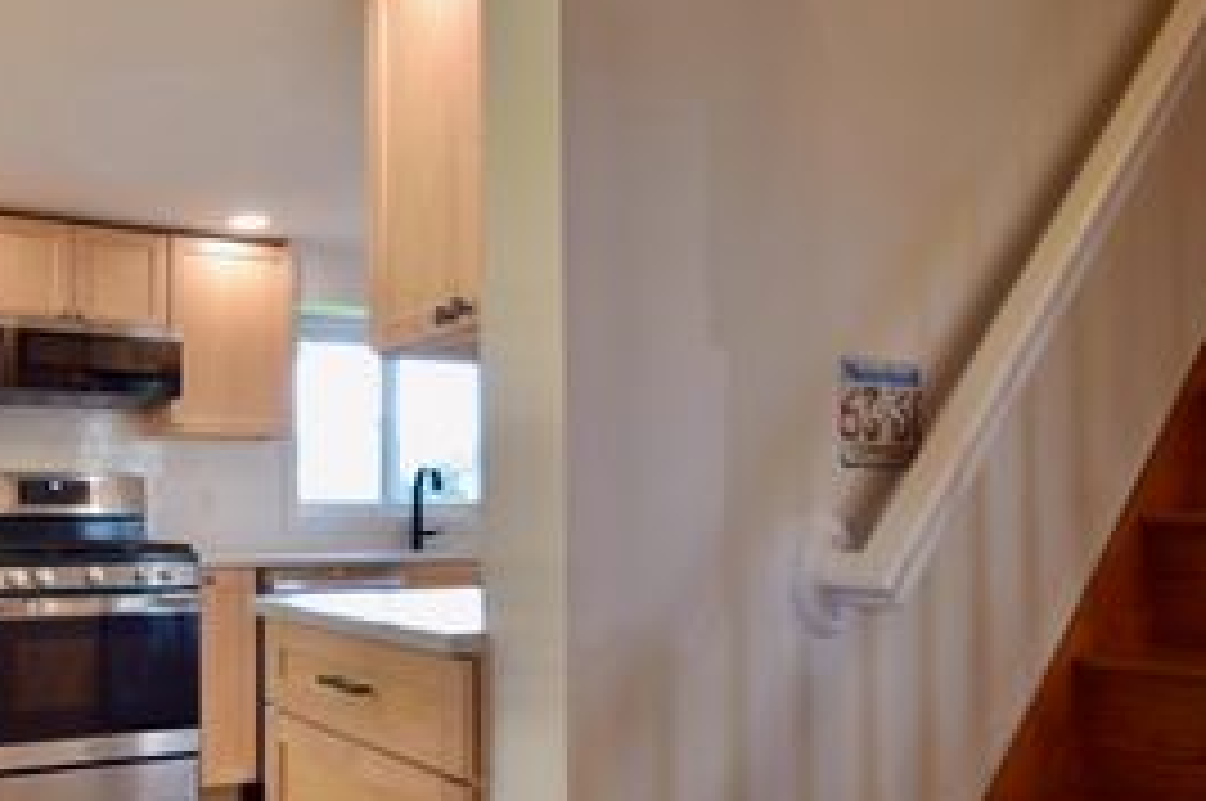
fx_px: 937
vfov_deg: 46.0
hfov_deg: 60.0
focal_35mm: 28
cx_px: 230
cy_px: 488
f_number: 6.3
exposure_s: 1/6
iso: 200
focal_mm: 10
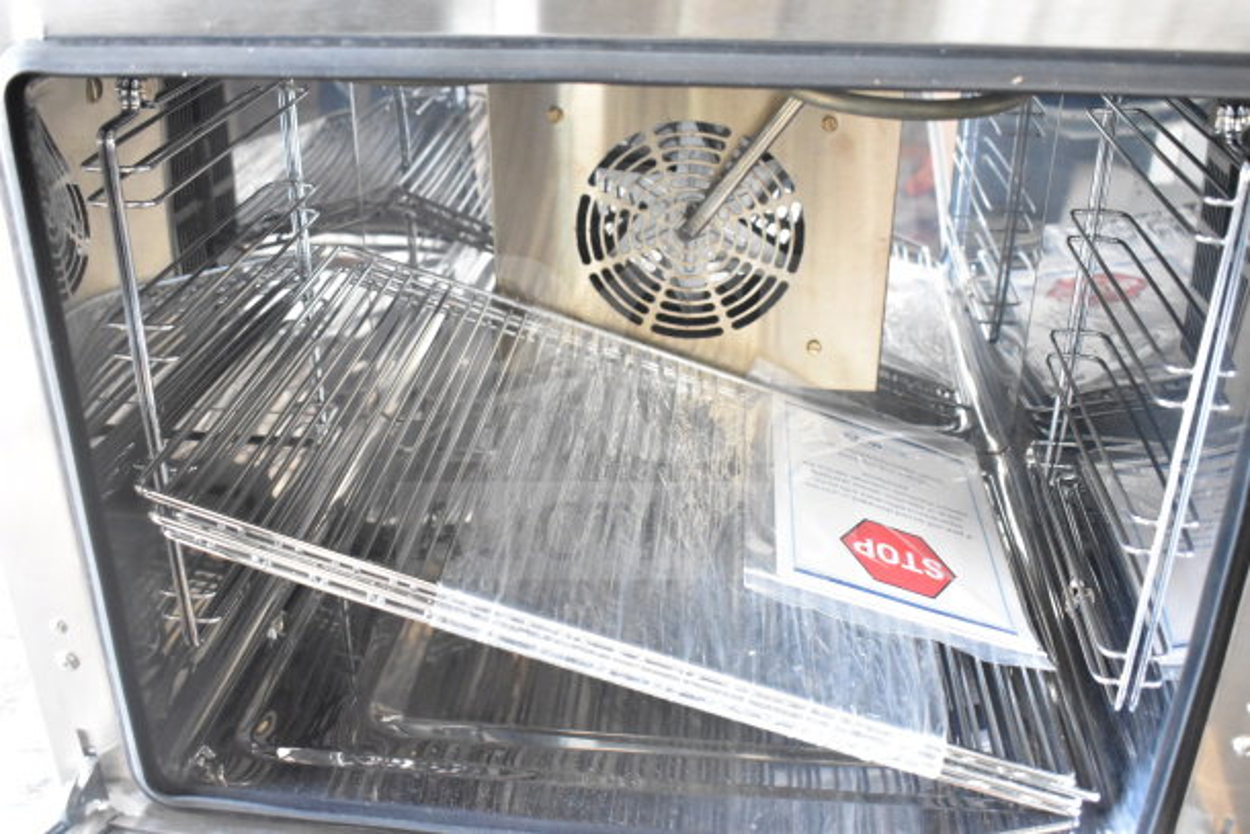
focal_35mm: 36
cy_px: 417
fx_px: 1250
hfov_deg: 53.1
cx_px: 625
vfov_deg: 36.9
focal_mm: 24
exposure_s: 1/100
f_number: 5
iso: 6400
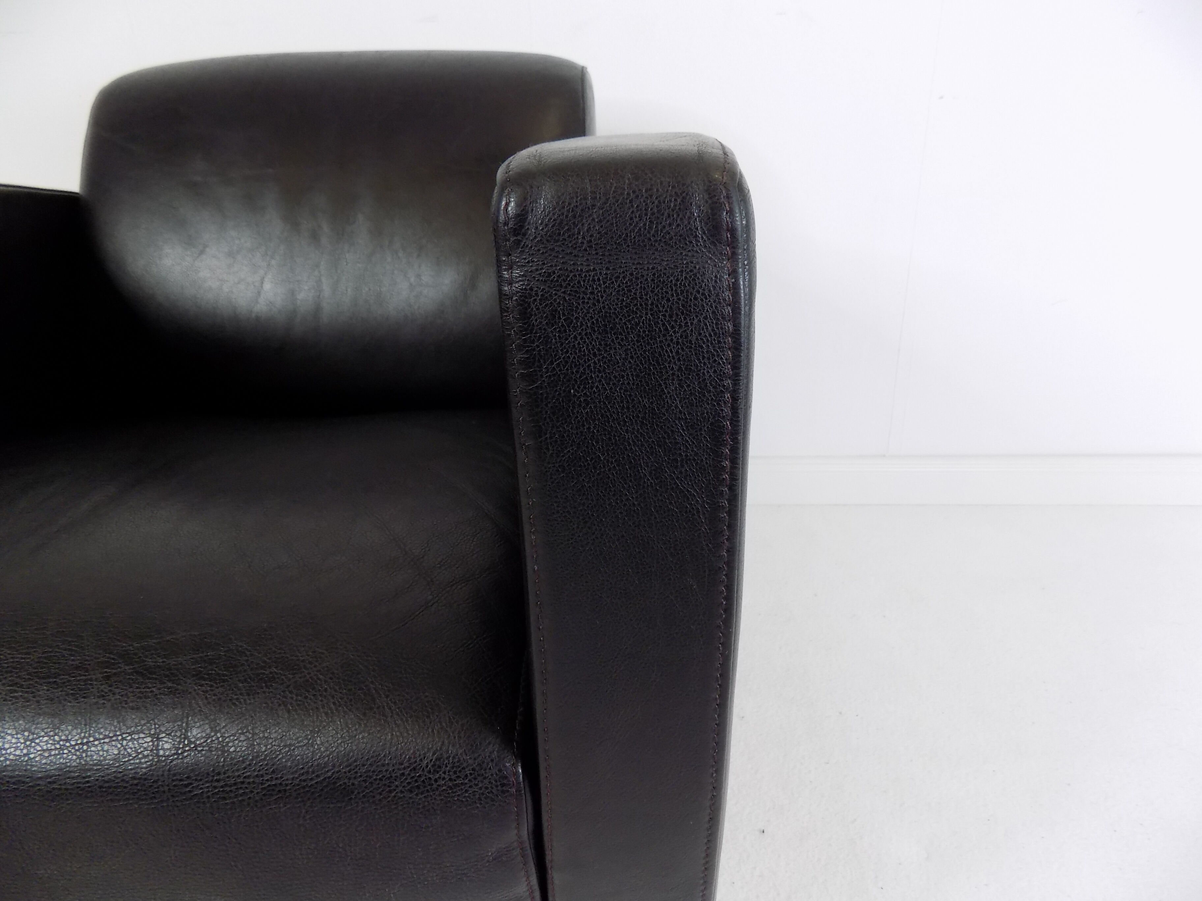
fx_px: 799
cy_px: 450
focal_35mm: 23
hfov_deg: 73.9
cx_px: 601
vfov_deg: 58.9
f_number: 3.1
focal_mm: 4
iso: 220
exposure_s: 1/30
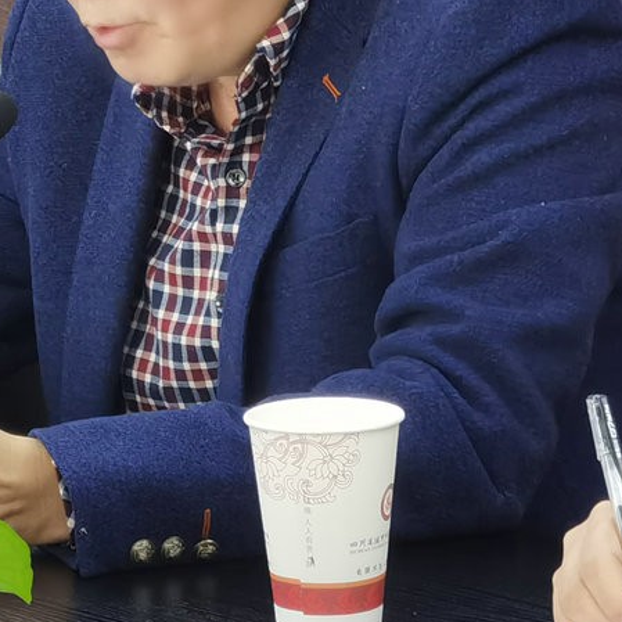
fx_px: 5184
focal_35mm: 255
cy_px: 364
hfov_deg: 6.8
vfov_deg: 6.9
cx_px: -22
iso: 125
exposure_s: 1/50
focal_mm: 7.48
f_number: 2.4
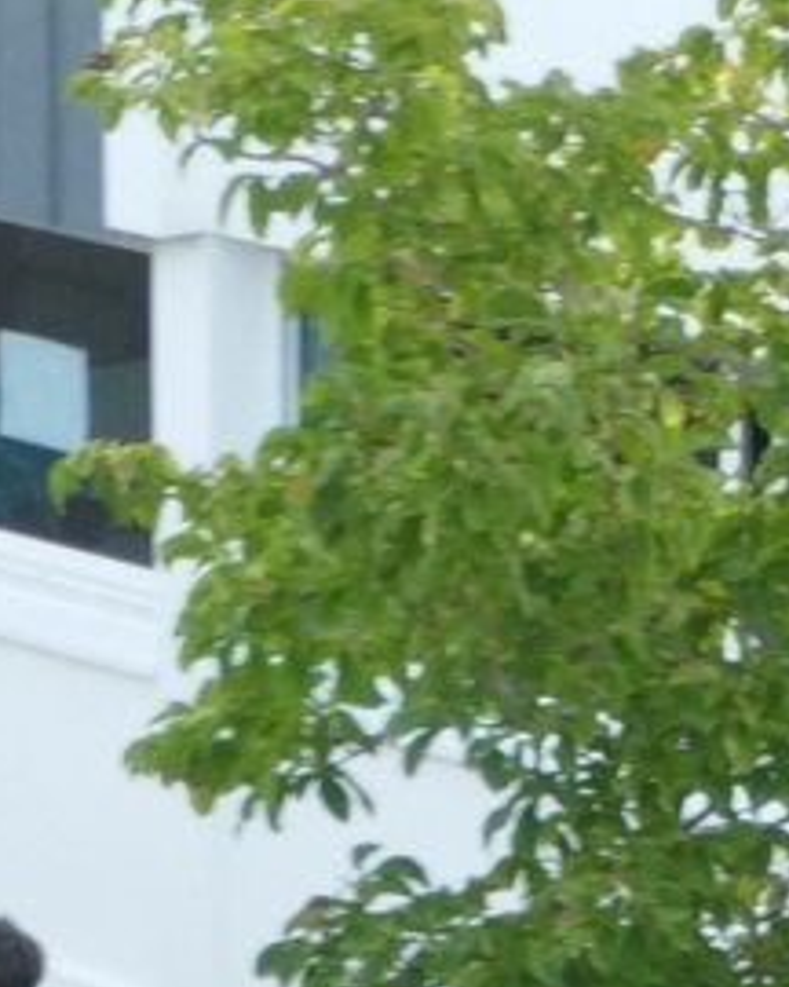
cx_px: 650
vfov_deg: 4.6
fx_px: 11880
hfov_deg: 3.8
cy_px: 2464
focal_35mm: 407
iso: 500
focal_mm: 23.7
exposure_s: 1/125
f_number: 4.4
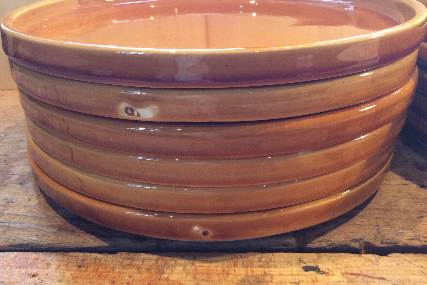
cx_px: 216
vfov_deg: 38.8
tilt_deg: -26.3
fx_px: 403
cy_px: 127
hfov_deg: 55.8
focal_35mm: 34
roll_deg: +2.5
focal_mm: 3.3
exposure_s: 1/25
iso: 160
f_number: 2.4
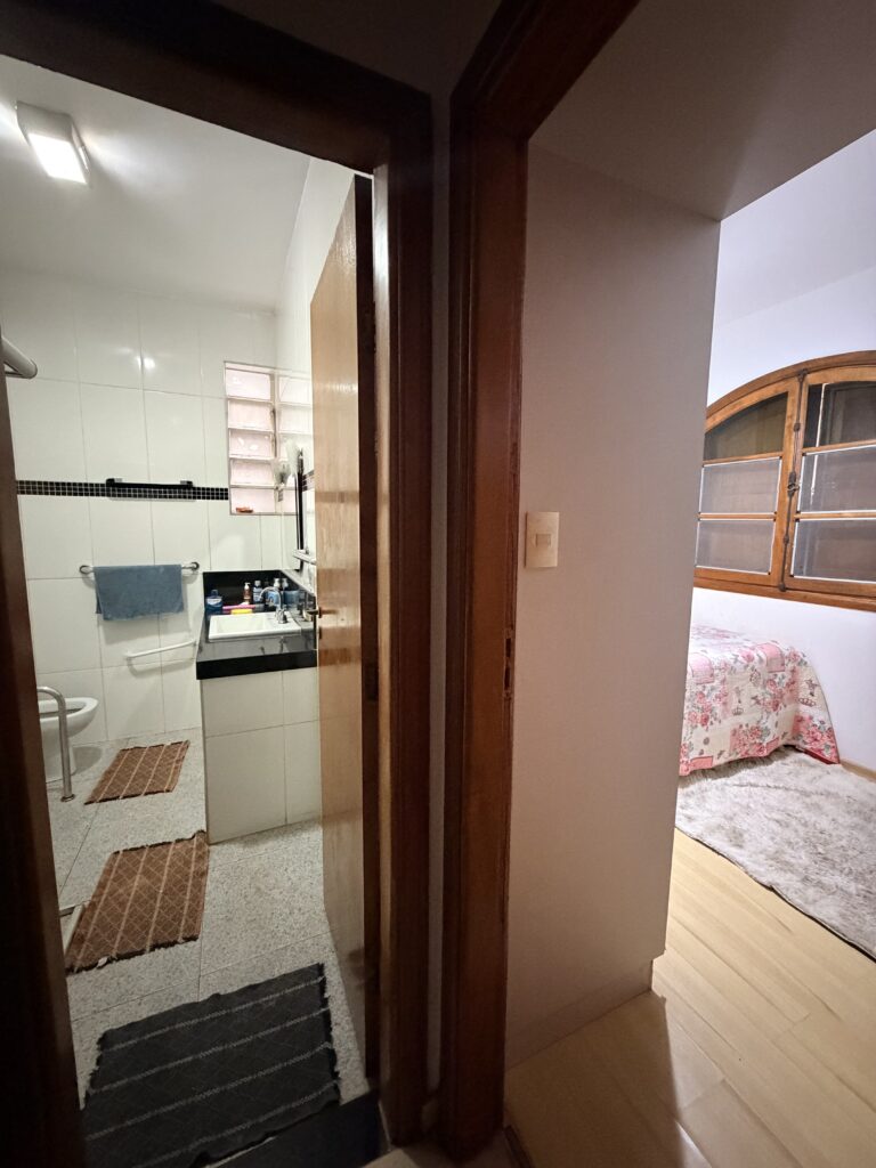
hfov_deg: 85.7
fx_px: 472
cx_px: 438
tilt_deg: -6.8
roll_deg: -0.7
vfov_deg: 102.1
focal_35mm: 14
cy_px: 584
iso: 1250
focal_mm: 2.22
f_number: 2.2
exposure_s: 1/40
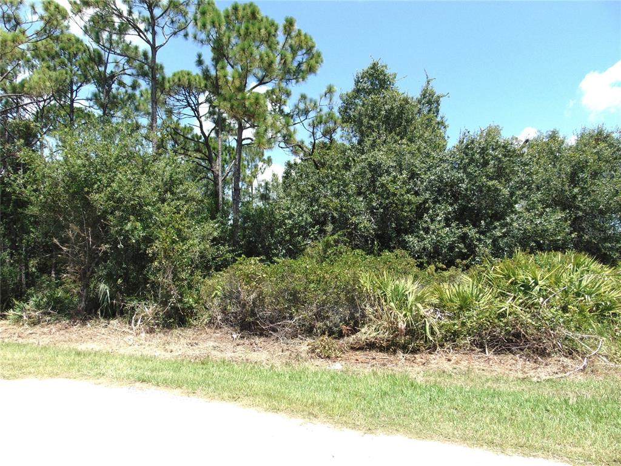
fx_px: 448
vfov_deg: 54.9
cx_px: 310
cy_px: 233
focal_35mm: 25
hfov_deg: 69.4
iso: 80
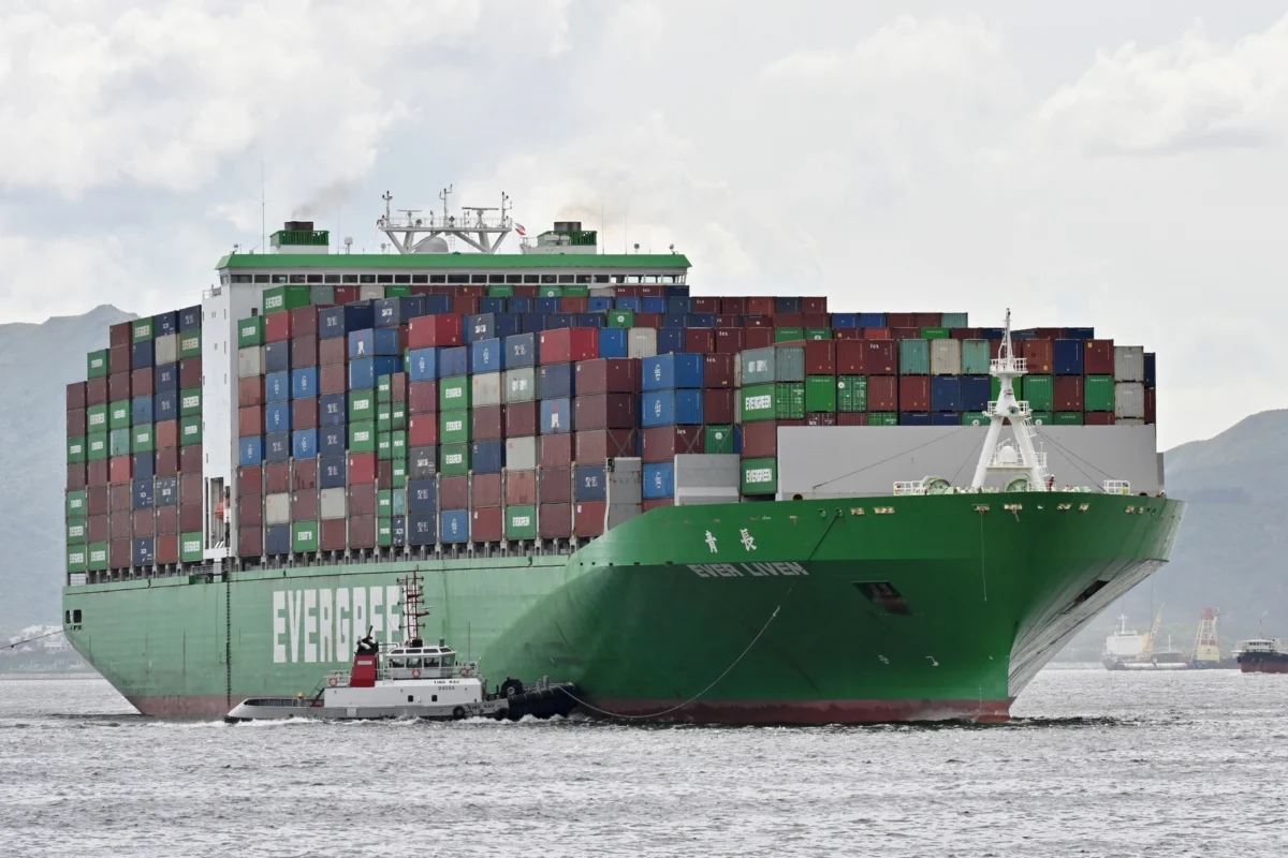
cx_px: 644
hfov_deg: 10.3
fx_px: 7155
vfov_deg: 6.9
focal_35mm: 200
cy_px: 429
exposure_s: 1/500
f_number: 14
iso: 320
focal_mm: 200
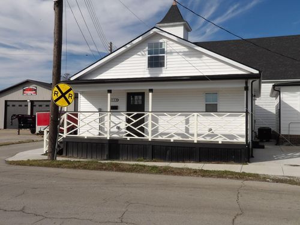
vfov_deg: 42.9
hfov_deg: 55.4
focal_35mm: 33
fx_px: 286
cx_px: 150
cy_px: 112
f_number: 5
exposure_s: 1/682
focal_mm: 5.9
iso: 100
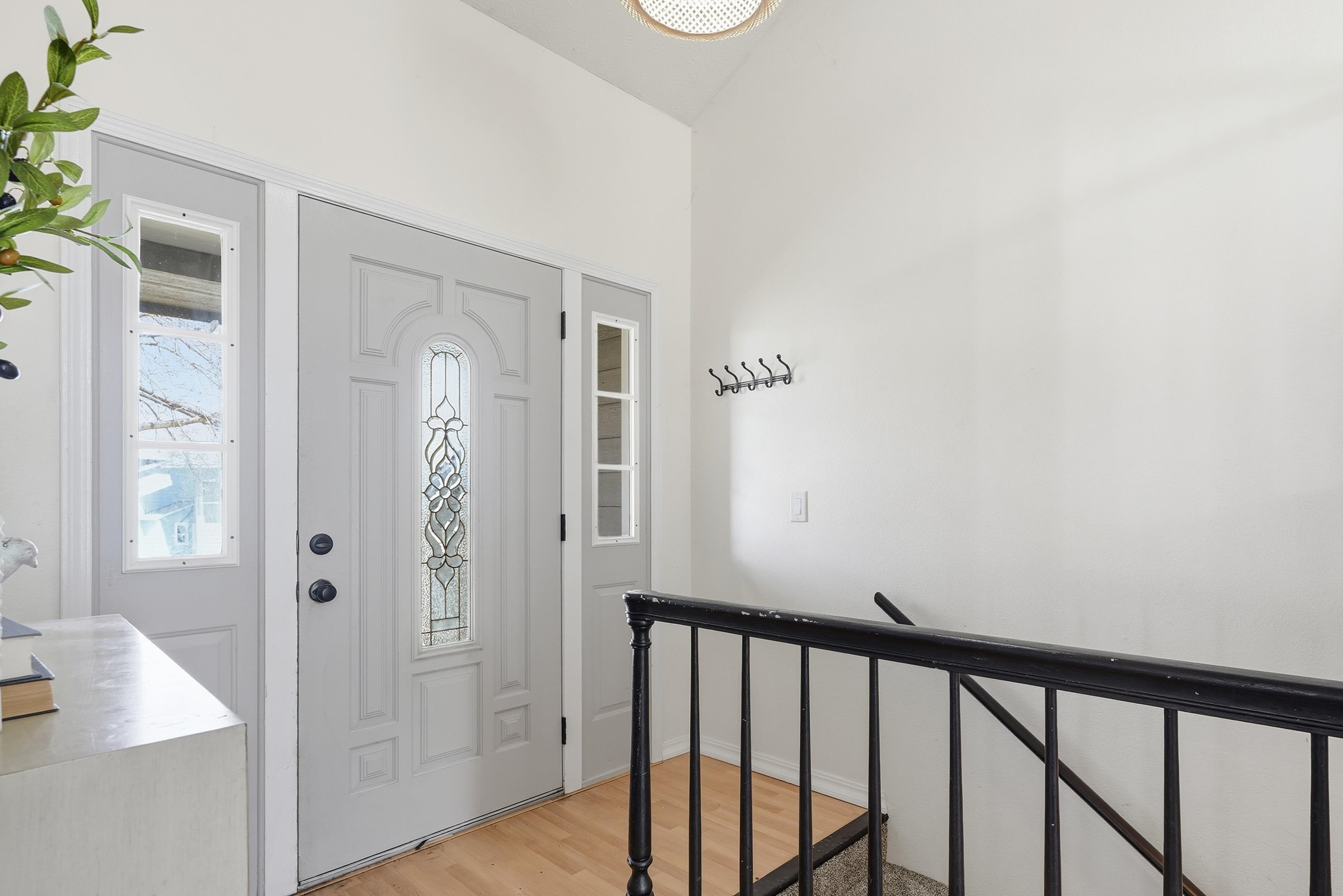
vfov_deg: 64.4
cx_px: 722
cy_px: 495
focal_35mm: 19
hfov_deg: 86.8
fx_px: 709
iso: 100
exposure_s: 1/30
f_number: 8
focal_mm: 16
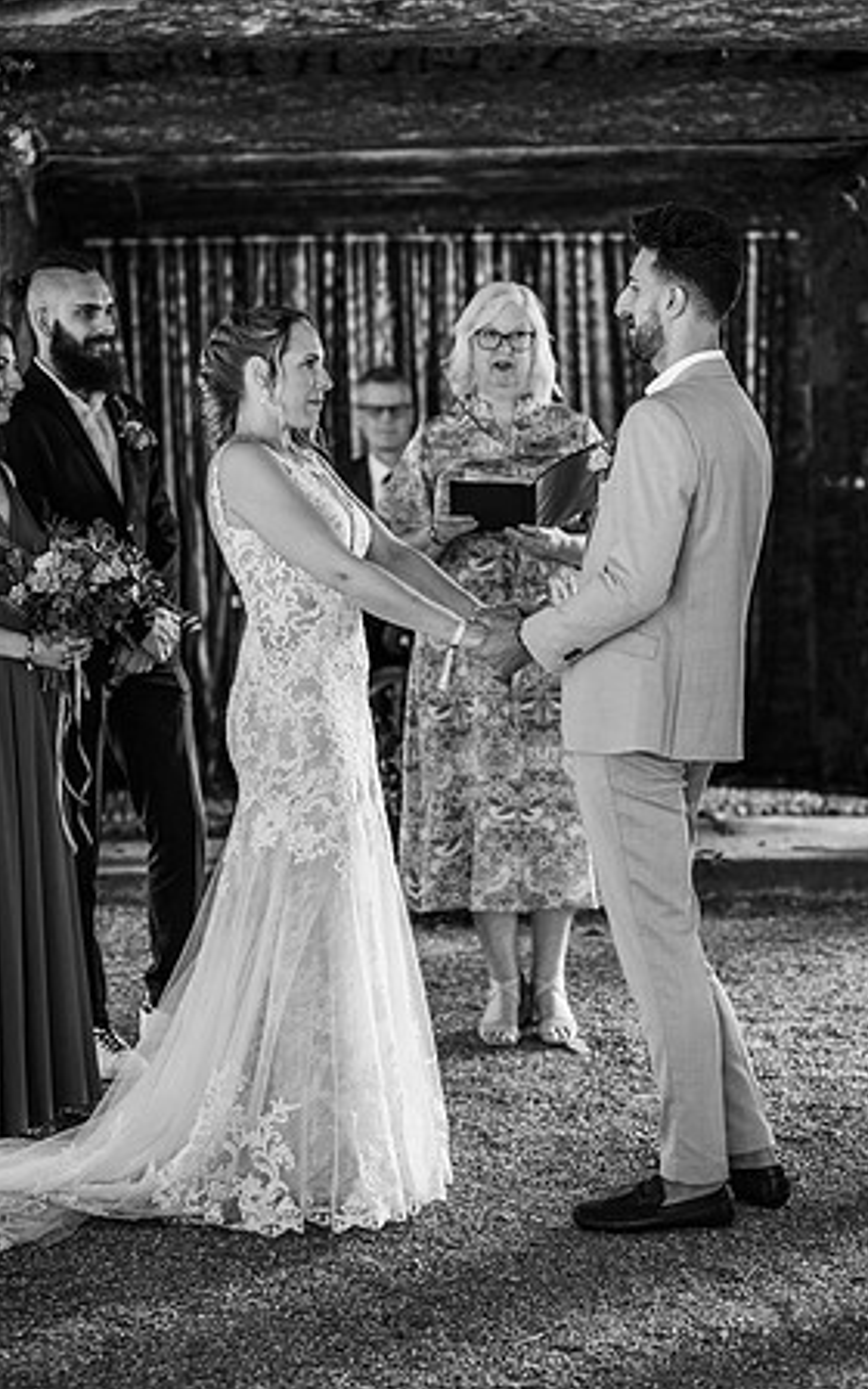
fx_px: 3293
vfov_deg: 23.8
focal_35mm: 87
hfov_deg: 15.0
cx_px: 423
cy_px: 694
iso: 1400
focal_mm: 85
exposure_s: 1/200
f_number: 2.5
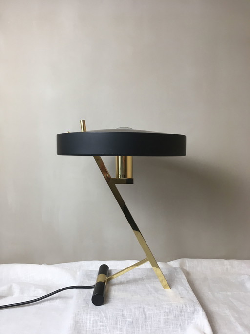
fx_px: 279
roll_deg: +0.1
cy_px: 167
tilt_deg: -5.7
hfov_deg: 48.2
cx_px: 125
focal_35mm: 29
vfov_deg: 61.7
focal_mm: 4.15
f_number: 2.2
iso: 32
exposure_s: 1/33
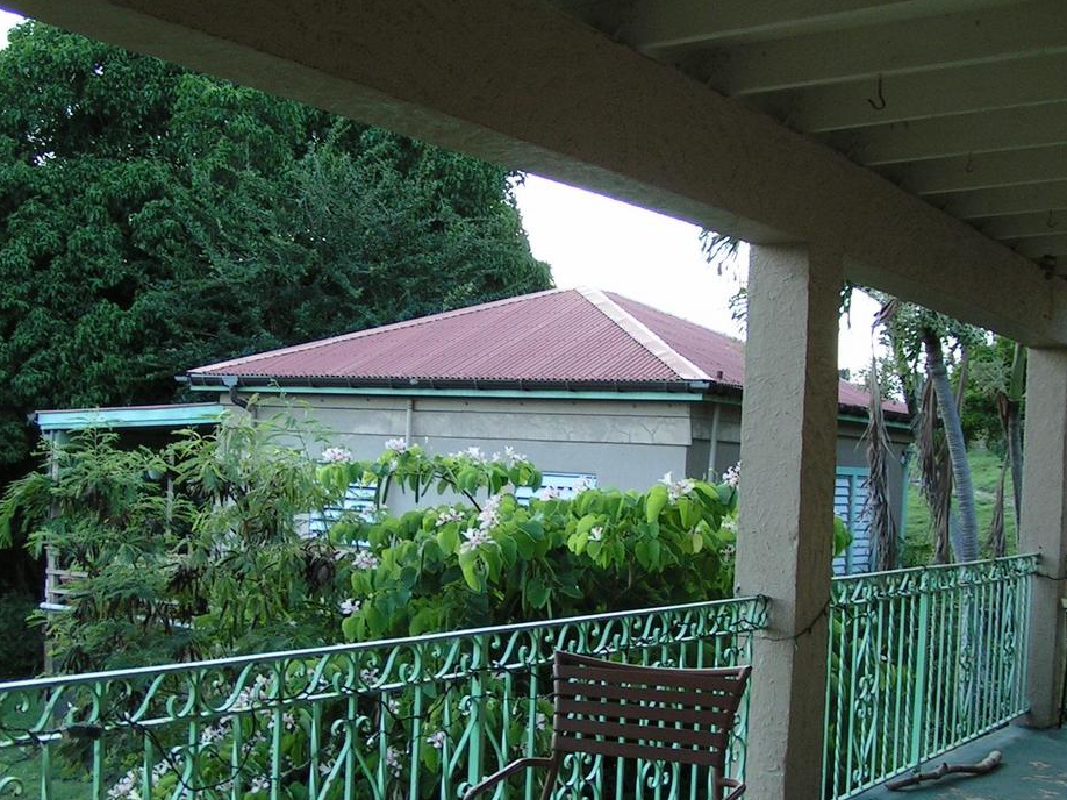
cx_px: 536
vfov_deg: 27.5
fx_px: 1633
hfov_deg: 36.2
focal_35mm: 53
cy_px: 469
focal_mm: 5.8
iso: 50
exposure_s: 1/50
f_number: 3.5
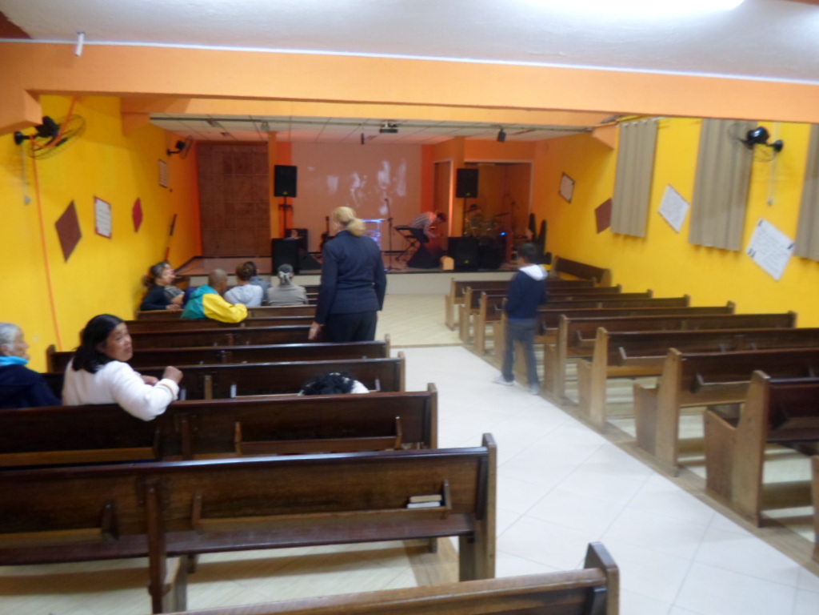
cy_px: 308
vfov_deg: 54.9
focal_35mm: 25
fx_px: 591
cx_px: 410
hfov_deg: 69.4
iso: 80
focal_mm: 4.5
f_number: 2.5
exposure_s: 1/6
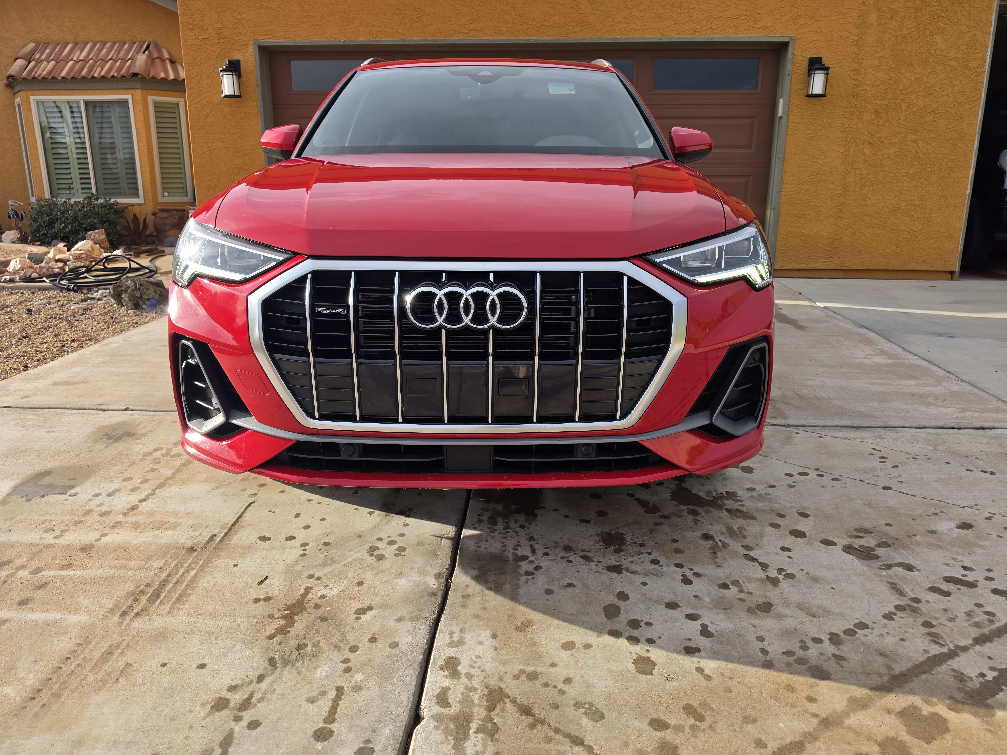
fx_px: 669
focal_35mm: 23
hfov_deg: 73.9
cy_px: 378
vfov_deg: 58.9
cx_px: 504
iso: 64
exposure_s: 1/3372
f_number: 1.4
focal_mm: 6.5
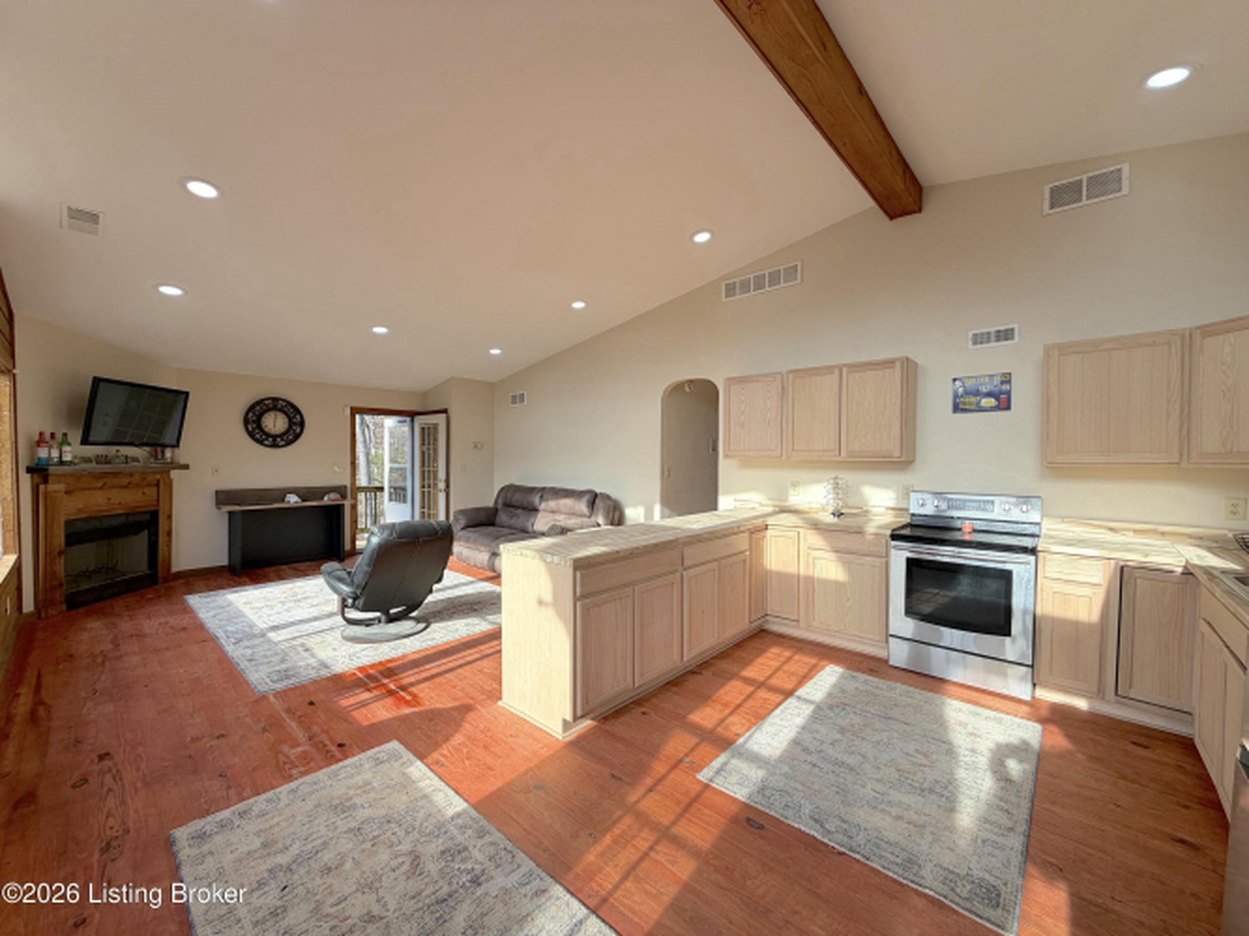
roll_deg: +0.1
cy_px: 468
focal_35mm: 14
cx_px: 624
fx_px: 505
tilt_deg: -0.9
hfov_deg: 102.1
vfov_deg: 85.7
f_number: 2.2
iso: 40
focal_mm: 2.22
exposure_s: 1/231
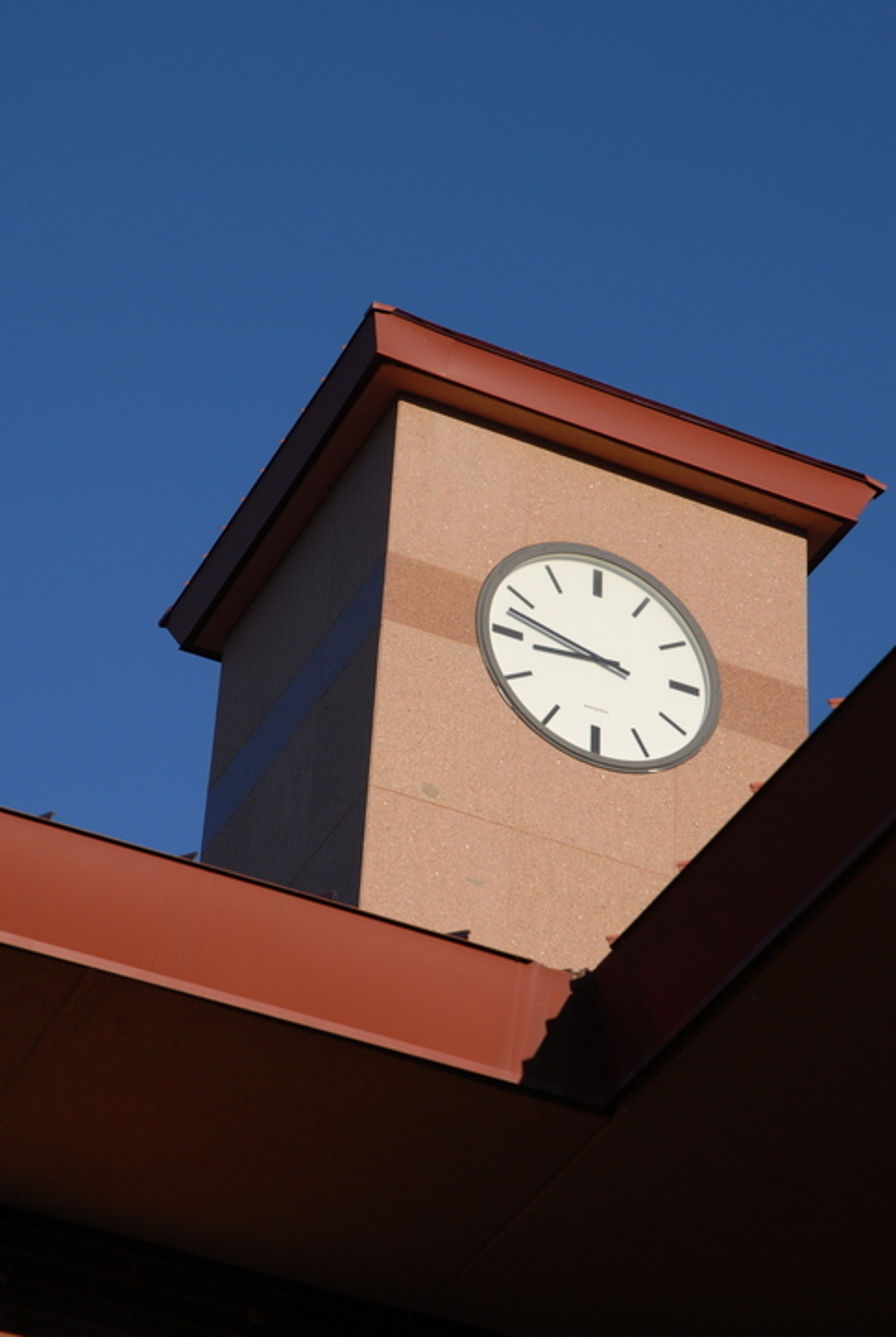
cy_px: 652
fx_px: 3740
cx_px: 436
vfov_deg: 20.3
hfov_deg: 13.7
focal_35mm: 101
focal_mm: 65
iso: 200
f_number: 9
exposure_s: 1/320
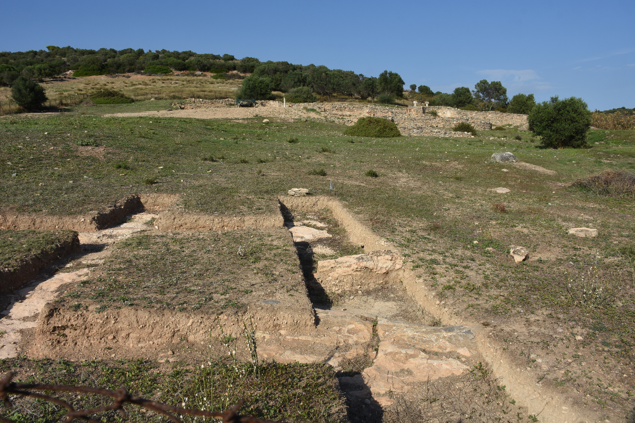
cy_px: 212
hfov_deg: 67.4
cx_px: 318
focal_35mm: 27
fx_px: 476
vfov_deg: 47.9
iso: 100
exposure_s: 1/250
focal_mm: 18
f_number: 8
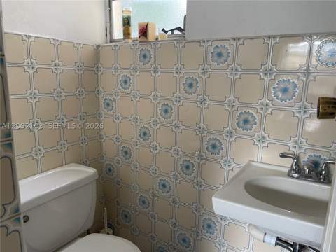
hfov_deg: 67.3
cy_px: 126
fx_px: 252
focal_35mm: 26
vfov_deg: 53.1
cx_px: 168
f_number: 1.6
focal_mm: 5.1
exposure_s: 1/60
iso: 125
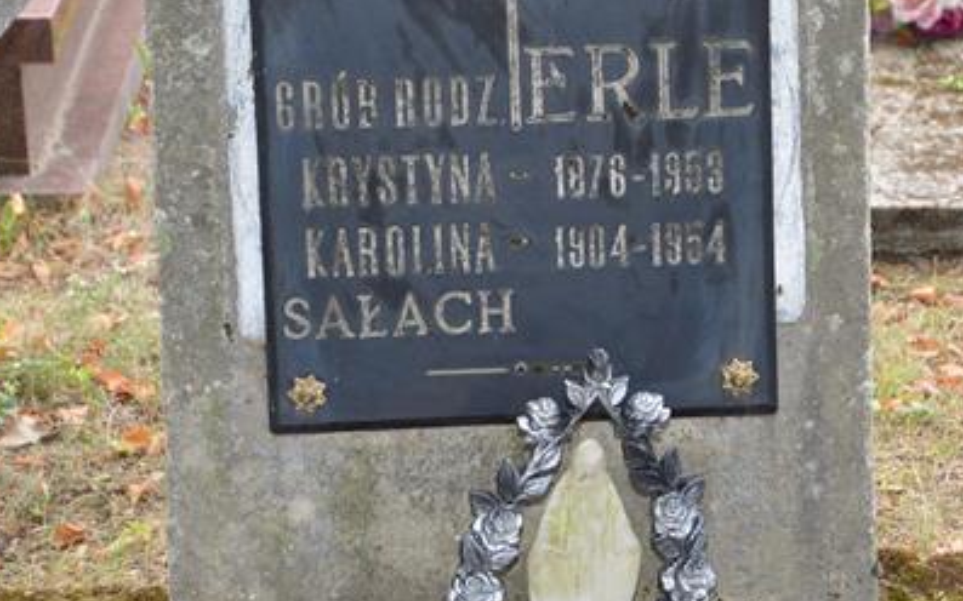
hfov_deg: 14.6
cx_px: 626
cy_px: 274
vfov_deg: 9.2
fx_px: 3752
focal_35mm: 143
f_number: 5
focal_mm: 58
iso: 400
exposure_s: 1/80
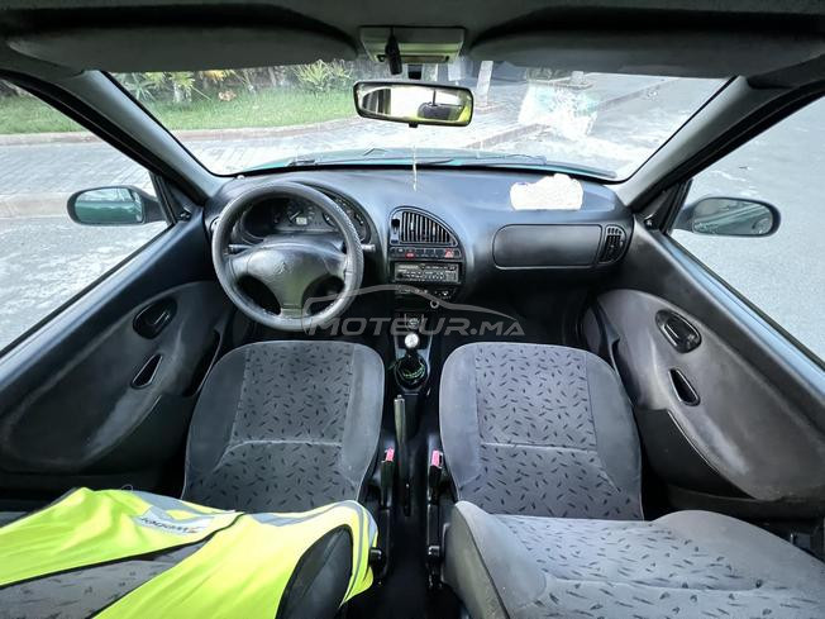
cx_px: 412
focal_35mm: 13
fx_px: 310
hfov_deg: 106.2
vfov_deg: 89.9
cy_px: 310
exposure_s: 1/15
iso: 2500
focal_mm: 1.57
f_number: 1.8
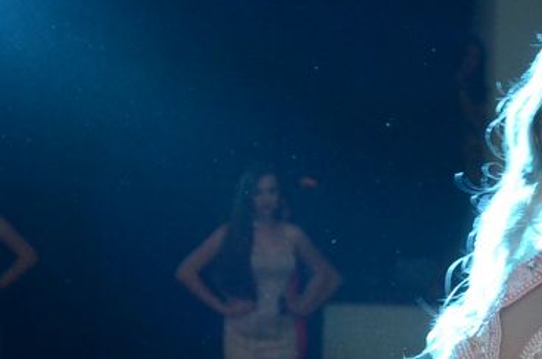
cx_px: 566
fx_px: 3231
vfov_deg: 6.4
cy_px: 302
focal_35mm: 215
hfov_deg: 9.5
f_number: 5.3
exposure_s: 1/50
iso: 3200
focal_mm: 66
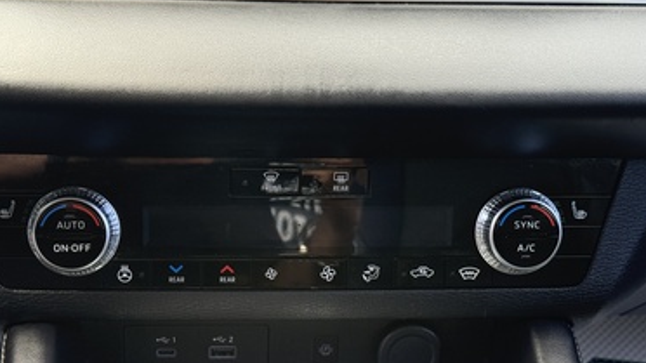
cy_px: 235
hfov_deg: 35.4
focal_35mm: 59
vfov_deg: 20.3
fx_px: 1010
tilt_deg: -27.4
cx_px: 300
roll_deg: -2.1
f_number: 1.78
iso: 160
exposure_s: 1/112
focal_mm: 6.76
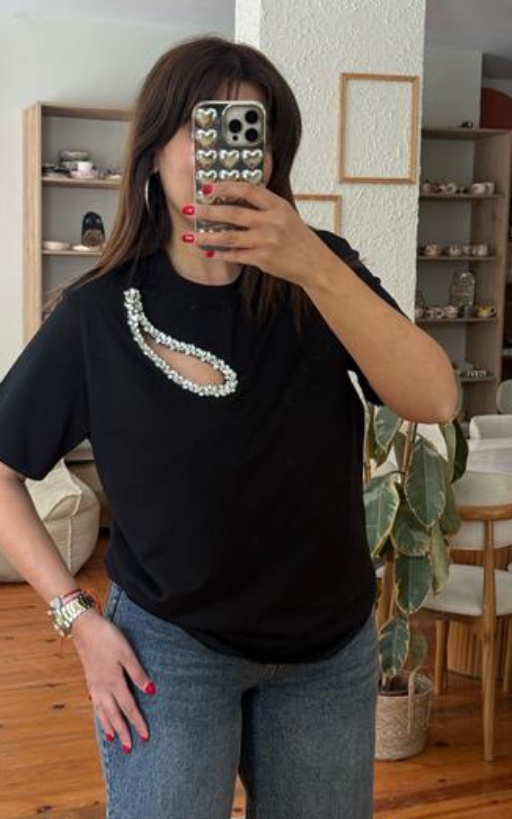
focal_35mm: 52
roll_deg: -0.6
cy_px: 406
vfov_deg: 38.9
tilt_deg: -20.3
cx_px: 232
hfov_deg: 24.8
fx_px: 1162
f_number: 1.78
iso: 125
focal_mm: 6.76
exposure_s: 1/100
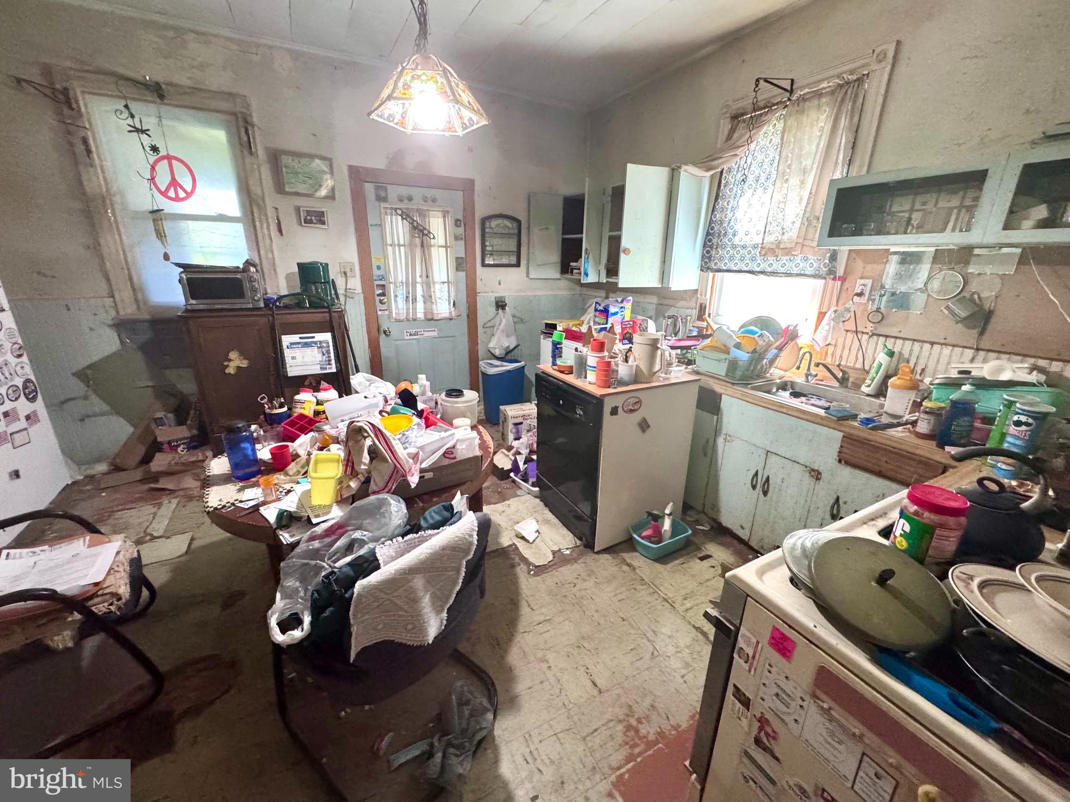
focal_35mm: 14
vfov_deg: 85.7
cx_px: 535
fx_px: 433
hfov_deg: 102.1
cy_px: 401
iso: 640
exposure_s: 1/60
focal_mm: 2.22
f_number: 2.2
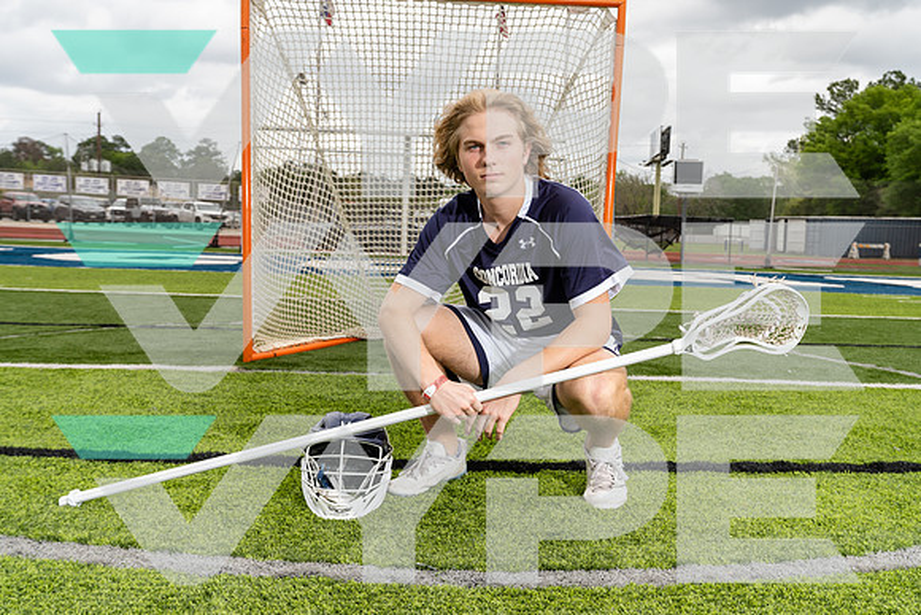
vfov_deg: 35.1
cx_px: 460
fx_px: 972
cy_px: 308
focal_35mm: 38
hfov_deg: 50.7
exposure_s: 1/250
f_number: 7.1
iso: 250
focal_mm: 38
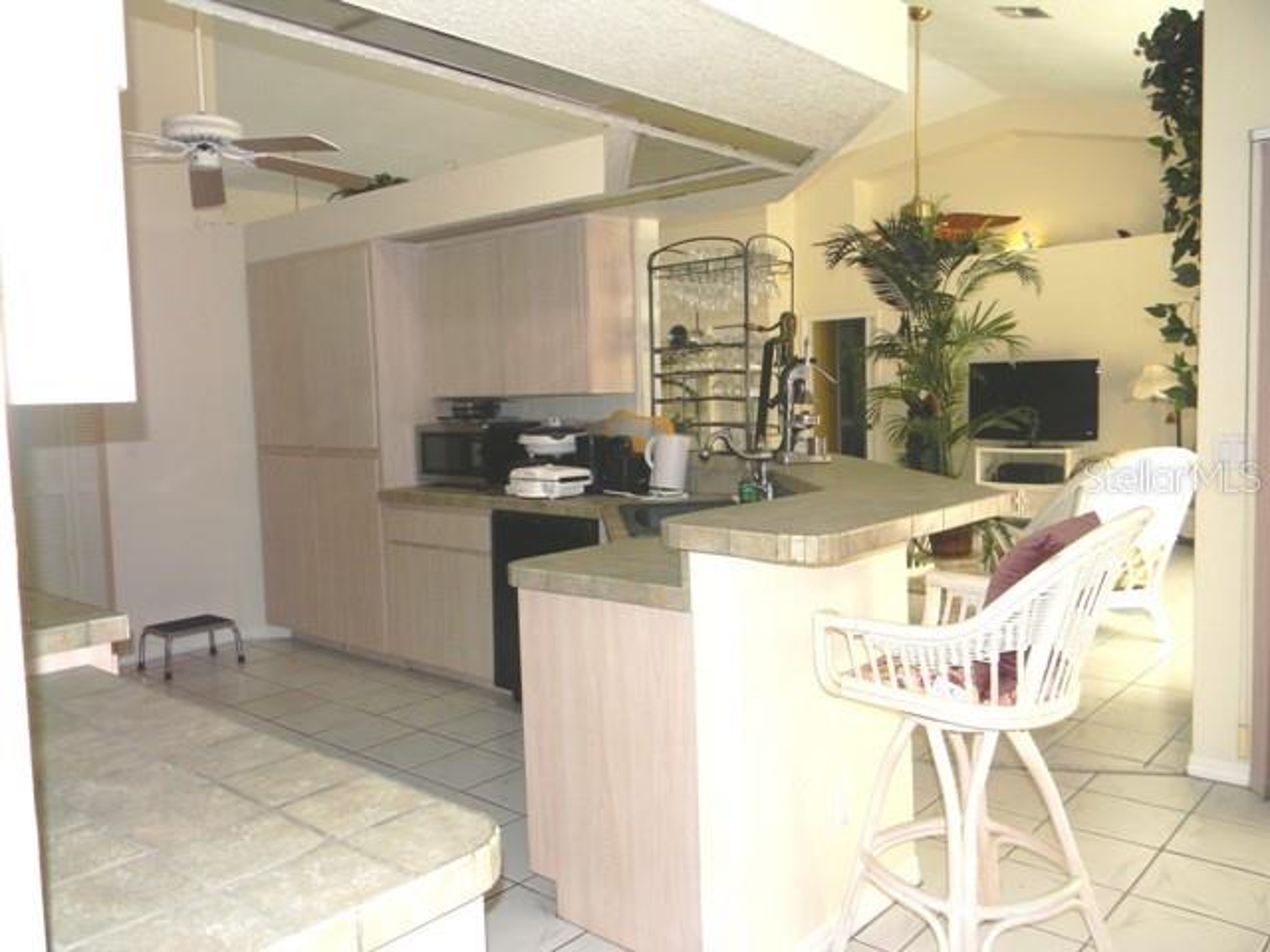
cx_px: 635
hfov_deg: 63.4
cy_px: 476
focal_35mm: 28
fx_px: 1027
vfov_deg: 49.7
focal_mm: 5
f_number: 3.5
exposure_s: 1/52.3
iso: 80
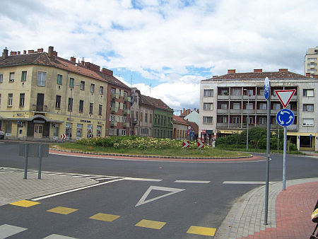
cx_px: 159
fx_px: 313
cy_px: 120
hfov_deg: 53.9
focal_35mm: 34
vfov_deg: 41.8
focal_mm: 5.6
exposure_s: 1/350
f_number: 5.6
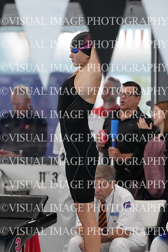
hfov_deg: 4.6
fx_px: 2099
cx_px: 84
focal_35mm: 300
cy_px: 126
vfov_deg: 6.9
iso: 6400
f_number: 4
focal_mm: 200
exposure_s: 1/1250
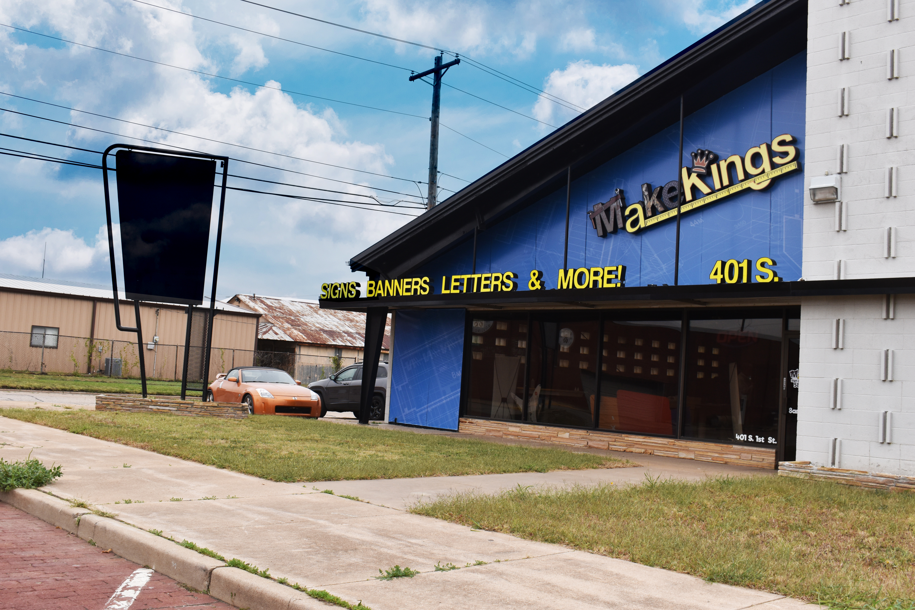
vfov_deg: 35.5
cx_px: 458
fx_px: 953
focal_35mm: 38
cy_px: 305
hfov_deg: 51.3
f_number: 8
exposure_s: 1/250
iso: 280
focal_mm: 25
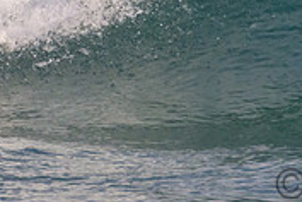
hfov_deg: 0.8
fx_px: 22002
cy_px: -100
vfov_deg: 0.5
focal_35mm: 2623
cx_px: 408
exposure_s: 1/2000
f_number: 11
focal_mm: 800
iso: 2500
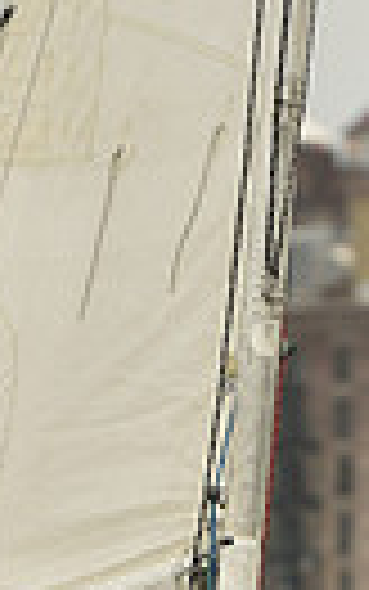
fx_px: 12376
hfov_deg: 1.7
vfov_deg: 2.7
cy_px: 799
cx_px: 135
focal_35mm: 770
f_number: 5.6
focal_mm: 170
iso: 320
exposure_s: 1/1600
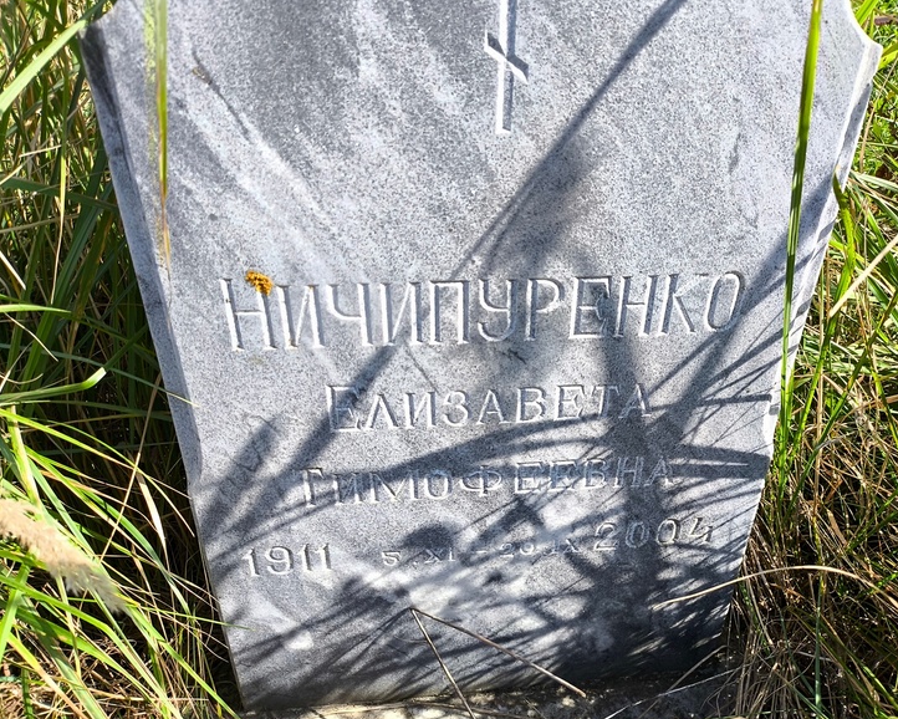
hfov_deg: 63.9
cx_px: 494
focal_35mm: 27
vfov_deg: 53.2
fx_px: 718
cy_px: 353
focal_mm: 4.71
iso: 50
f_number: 1.7
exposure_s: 1/454
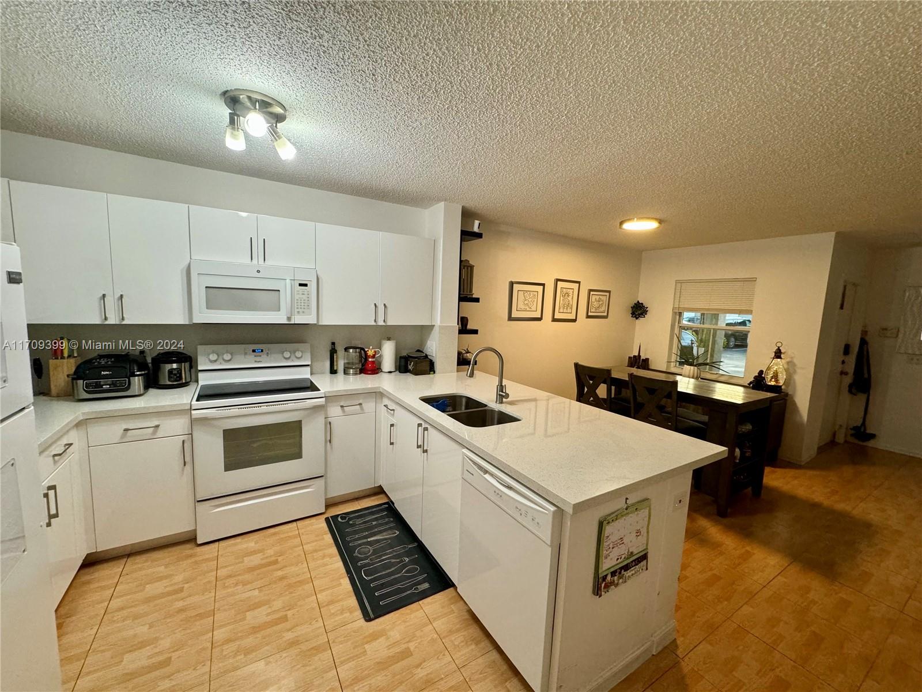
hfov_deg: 102.1
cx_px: 461
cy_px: 346
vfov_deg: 85.7
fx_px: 373
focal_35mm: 14
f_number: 2.2
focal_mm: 2.22
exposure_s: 1/120
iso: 250
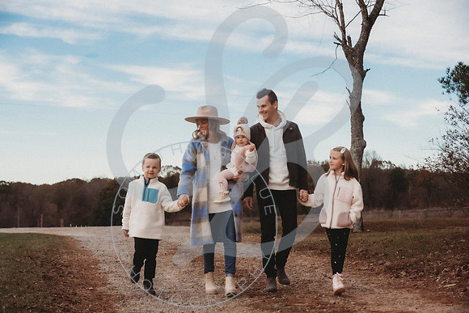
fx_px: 912
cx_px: 234
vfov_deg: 19.5
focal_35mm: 70
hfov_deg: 28.8
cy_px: 156
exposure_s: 1/250
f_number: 2.8
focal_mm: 70
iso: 400
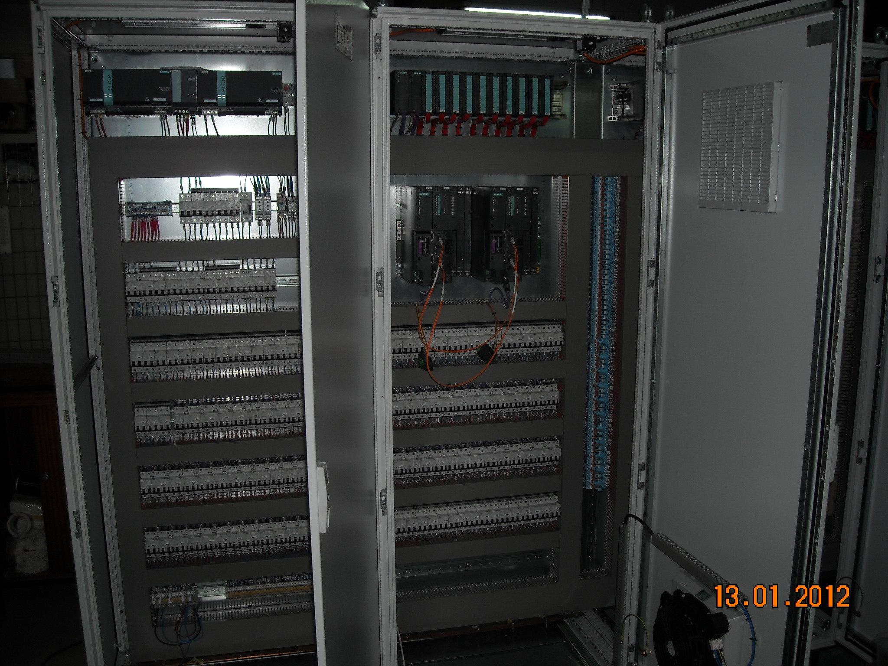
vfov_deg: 40.7
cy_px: 333
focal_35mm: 35
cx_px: 444
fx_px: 898
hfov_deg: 52.6
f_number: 2.8
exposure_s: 1/60
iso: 64
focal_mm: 5.7
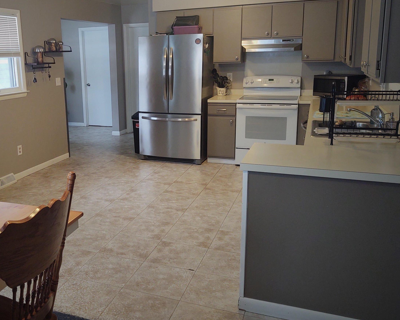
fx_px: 438
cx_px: 124
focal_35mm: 37
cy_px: 139
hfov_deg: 48.0
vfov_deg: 40.0
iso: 118
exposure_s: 1/50
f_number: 1.7
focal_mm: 4.75
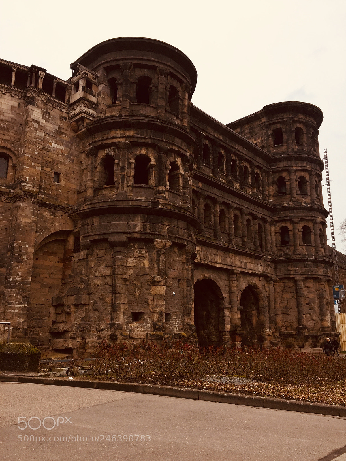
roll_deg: -0.8
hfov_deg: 48.2
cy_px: 230
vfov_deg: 61.7
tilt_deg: +14.9
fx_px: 386
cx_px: 173
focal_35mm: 29
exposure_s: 1/573
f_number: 2.2
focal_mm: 4.15
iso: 32
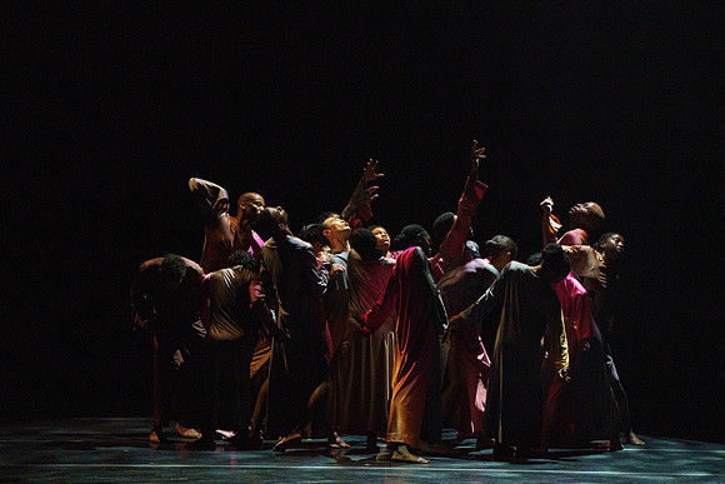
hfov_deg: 7.3
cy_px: 194
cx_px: 338
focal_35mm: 283
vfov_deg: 4.9
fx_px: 5693
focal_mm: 235
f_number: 5.6
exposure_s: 1/250
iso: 6400
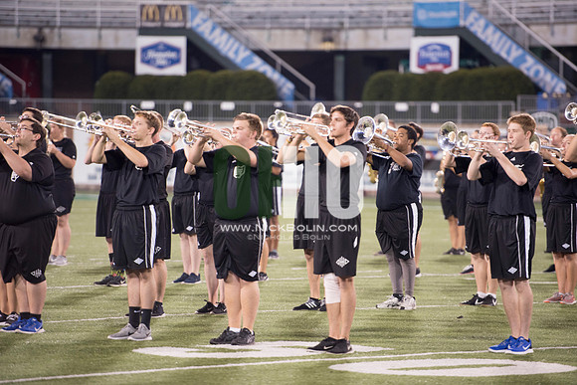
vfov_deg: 6.9
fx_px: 3206
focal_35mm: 200
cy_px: 192
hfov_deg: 10.3
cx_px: 288
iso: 1000
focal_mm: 200
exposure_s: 1/320
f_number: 2.8
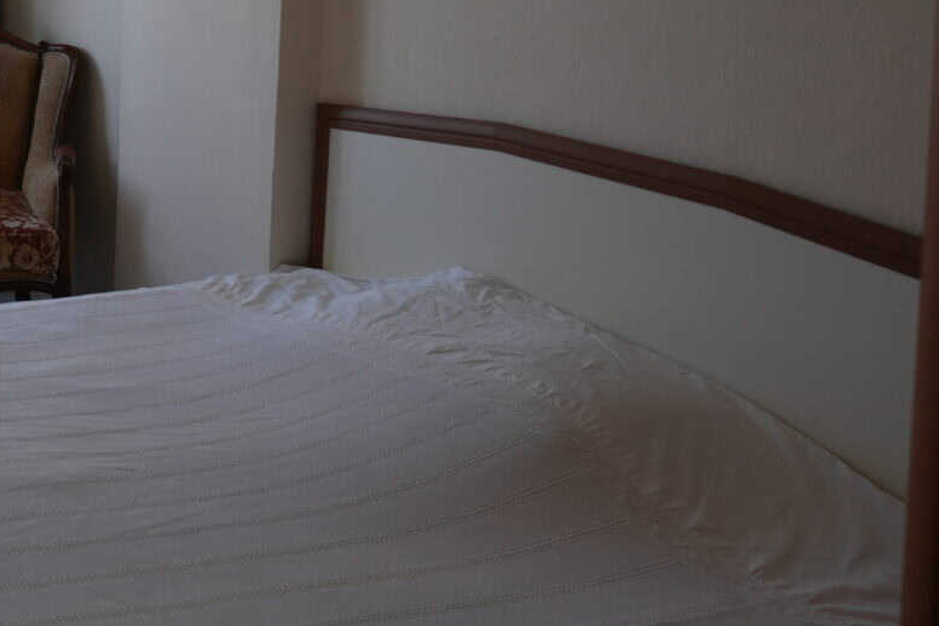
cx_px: -302
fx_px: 1174
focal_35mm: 45
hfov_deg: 32.2
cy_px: -64
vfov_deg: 27.3
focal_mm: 17
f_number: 4
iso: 250
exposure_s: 1/160
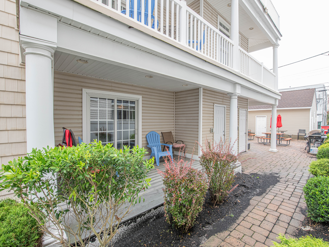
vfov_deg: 77.4
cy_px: 124
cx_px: 177
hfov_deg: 93.6
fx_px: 154
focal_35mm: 16
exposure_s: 1/80
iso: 640
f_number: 9
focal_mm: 14
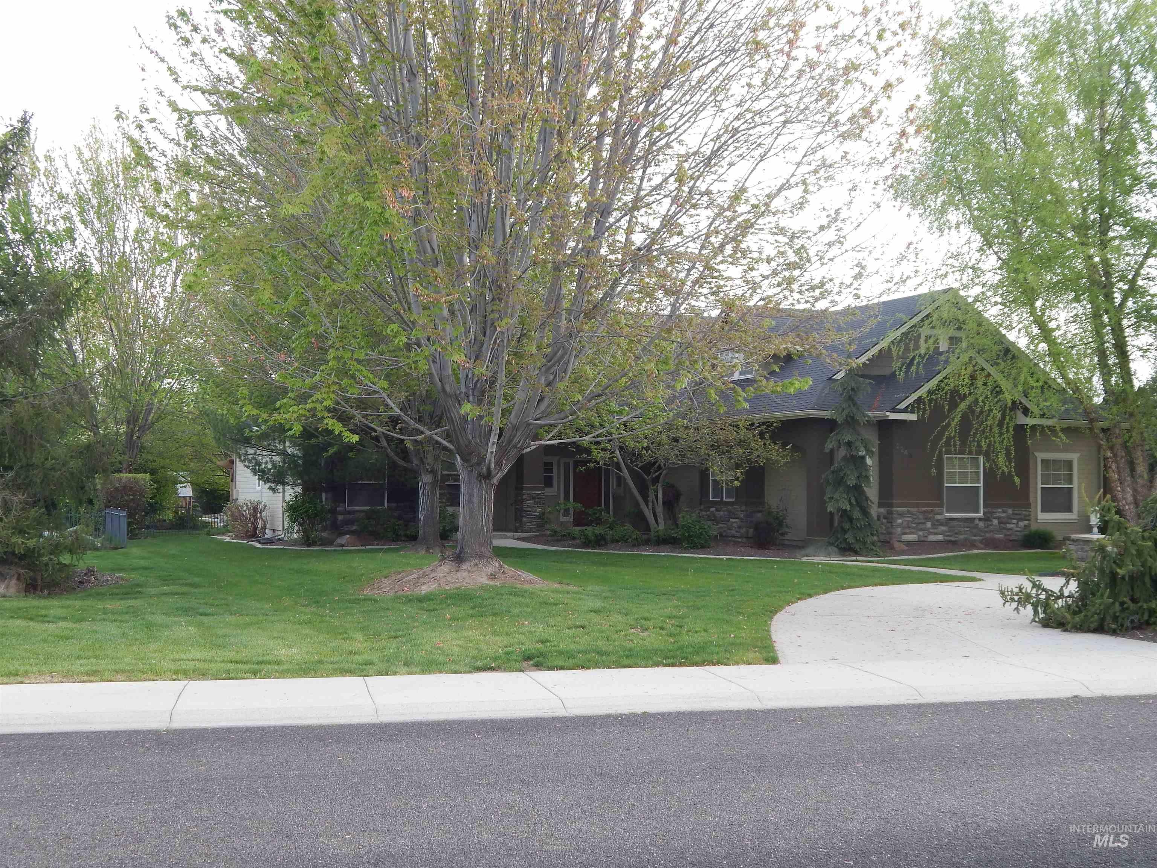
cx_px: 578
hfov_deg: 43.9
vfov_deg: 33.6
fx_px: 1437
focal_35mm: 43
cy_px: 434
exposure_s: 1/100
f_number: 3.6
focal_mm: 7.7
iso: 125
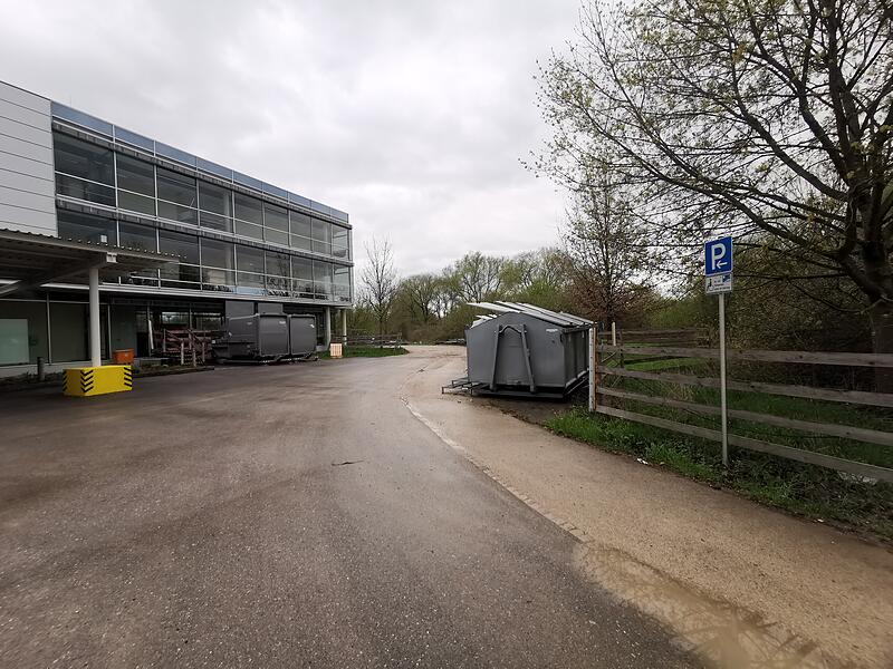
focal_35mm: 16
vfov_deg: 78.1
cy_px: 334
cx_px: 446
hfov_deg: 94.5
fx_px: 413
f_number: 2.2
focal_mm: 2.35
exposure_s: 1/486
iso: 50
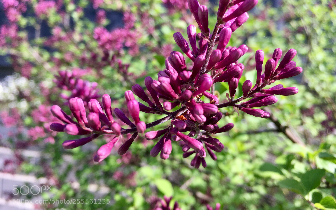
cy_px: 91
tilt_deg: -1.7
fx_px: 284
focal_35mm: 31
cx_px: 169
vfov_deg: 40.5
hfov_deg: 61.2
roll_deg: -3.9
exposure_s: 1/425
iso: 25
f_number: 2.2
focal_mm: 4.15
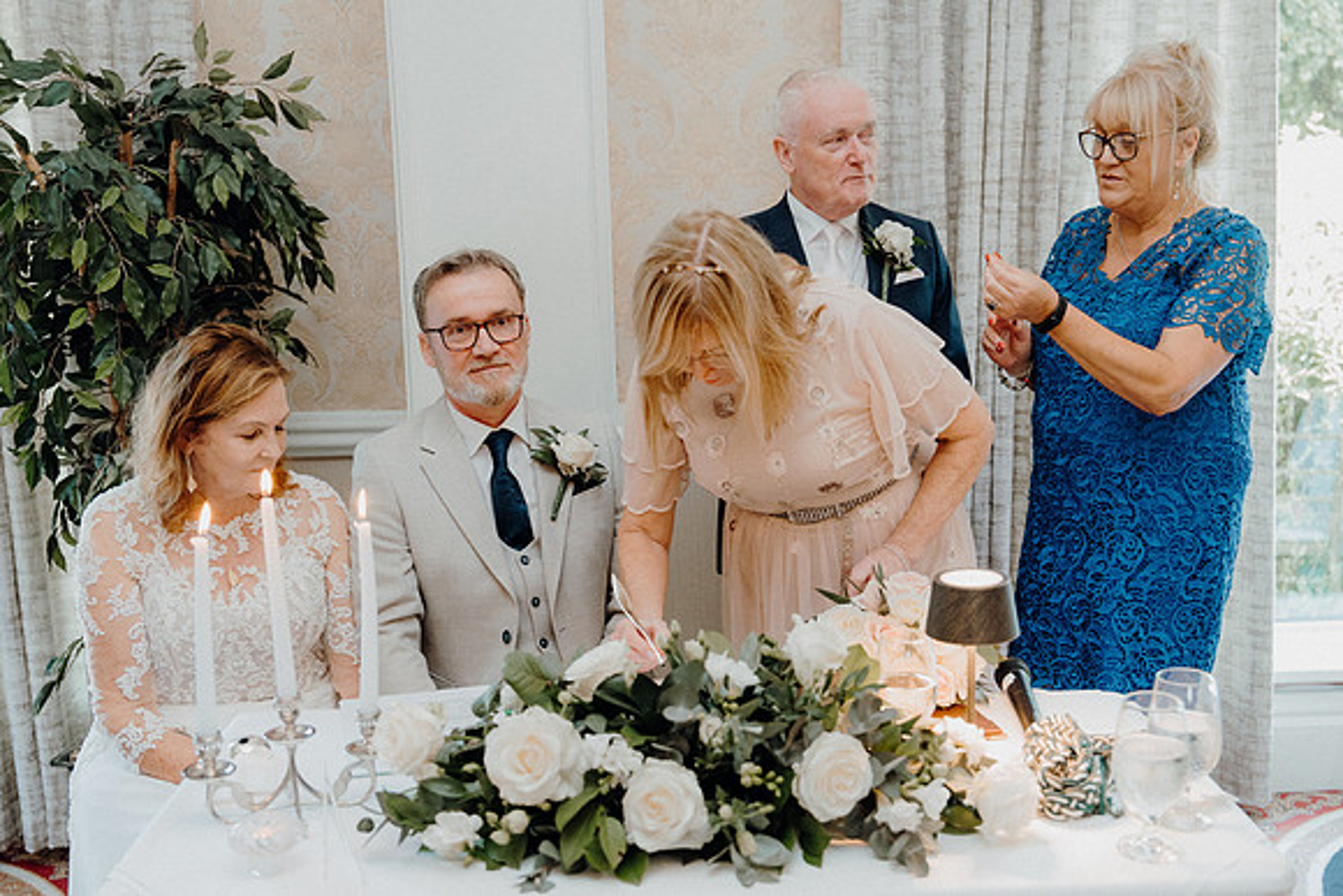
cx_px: 672
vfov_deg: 31.9
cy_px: 448
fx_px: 1567
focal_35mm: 42
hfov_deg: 46.4
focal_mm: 42
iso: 2500
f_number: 3.5
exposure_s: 1/160
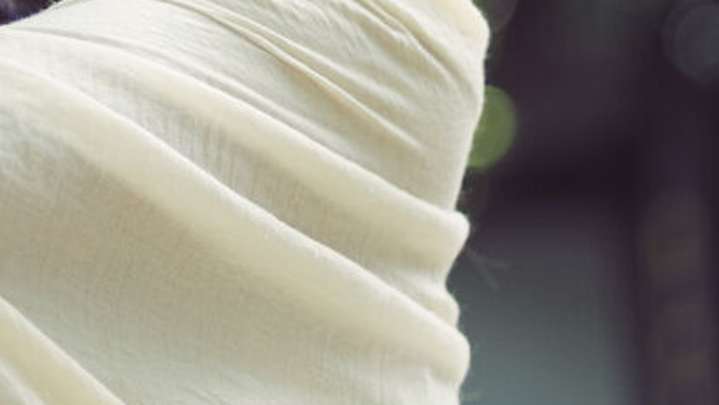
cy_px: -123
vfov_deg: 5.3
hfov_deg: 9.2
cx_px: -156
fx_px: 4387
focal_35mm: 230
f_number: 1.8
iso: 320
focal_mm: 50
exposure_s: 1/500
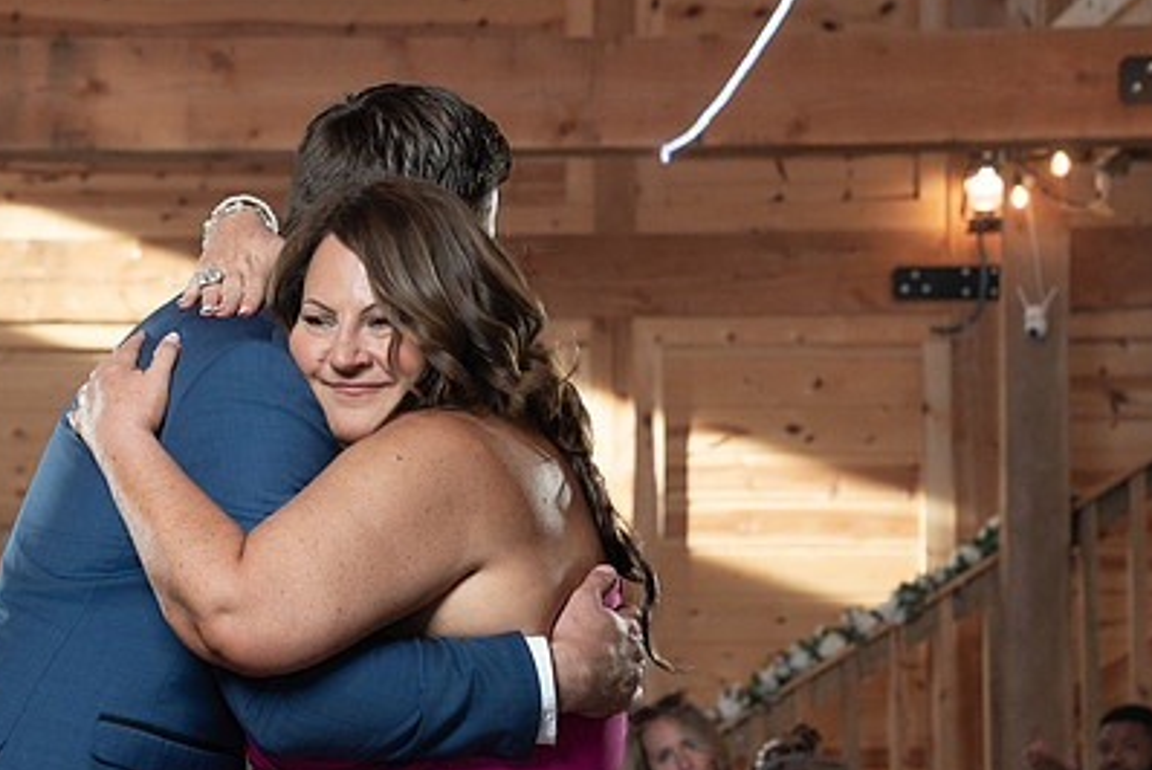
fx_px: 3266
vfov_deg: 13.4
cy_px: 514
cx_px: 333
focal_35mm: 102
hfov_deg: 19.9
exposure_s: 1/200
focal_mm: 70
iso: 2000
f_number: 5.6
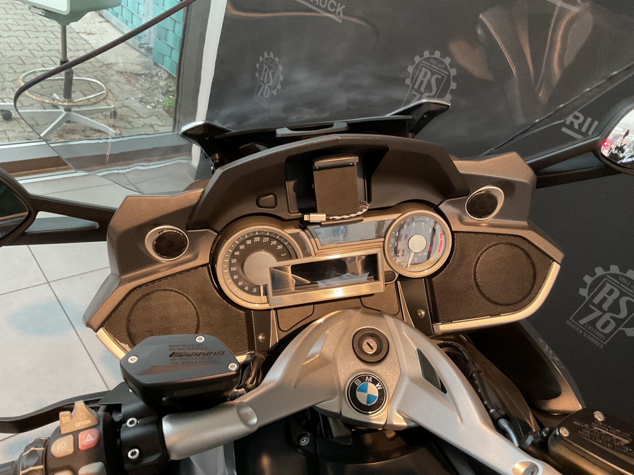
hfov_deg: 61.7
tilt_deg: -33.8
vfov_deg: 48.2
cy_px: 238
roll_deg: -15.1
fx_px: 531
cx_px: 317
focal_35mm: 29
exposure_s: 1/40
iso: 250
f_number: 1.8
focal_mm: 3
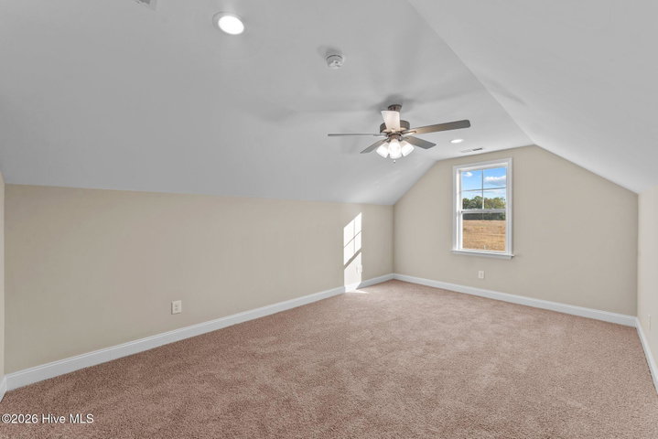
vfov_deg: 81.3
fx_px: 256
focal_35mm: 14
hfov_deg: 104.2
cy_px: 220
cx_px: 329
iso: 100
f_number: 9
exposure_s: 1/6
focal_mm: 14
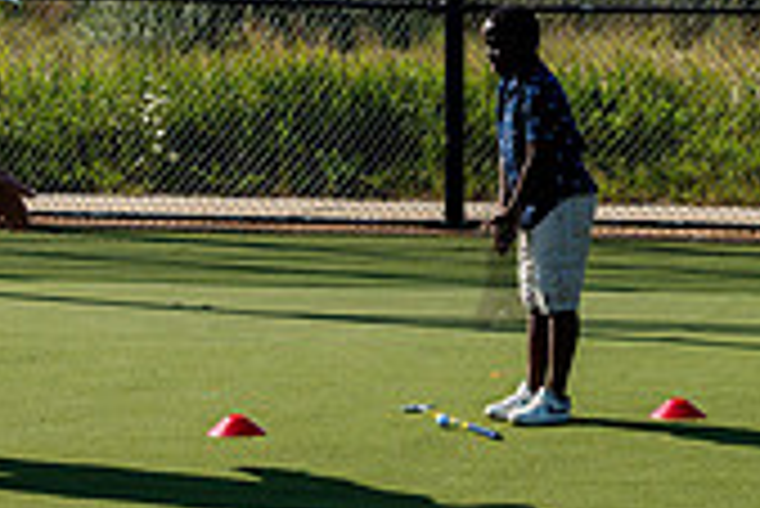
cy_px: 250
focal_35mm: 138
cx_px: 499
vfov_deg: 10.0
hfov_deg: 14.8
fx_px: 2916
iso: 100
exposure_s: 1/640
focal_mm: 40
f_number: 5
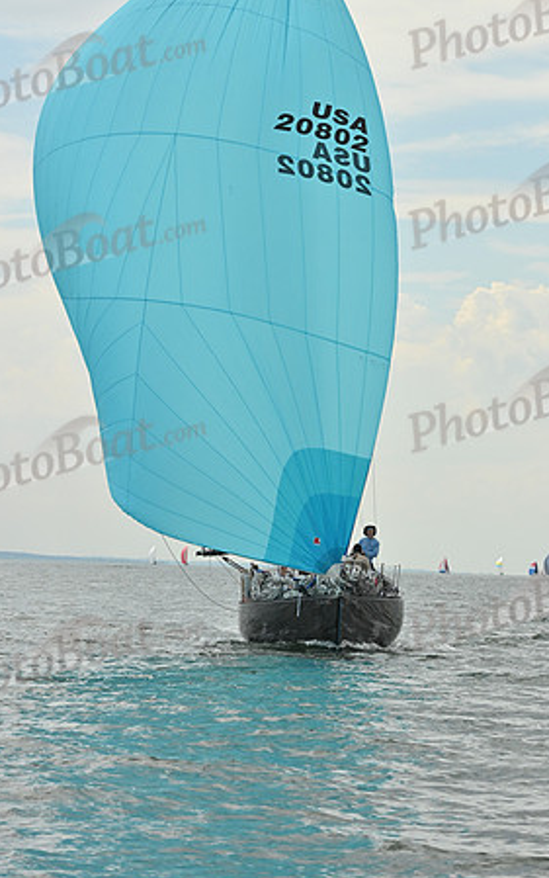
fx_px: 2990
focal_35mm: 125
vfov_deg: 16.7
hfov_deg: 10.5
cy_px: 329
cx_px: 308
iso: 320
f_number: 9
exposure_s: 1/1250
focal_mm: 95
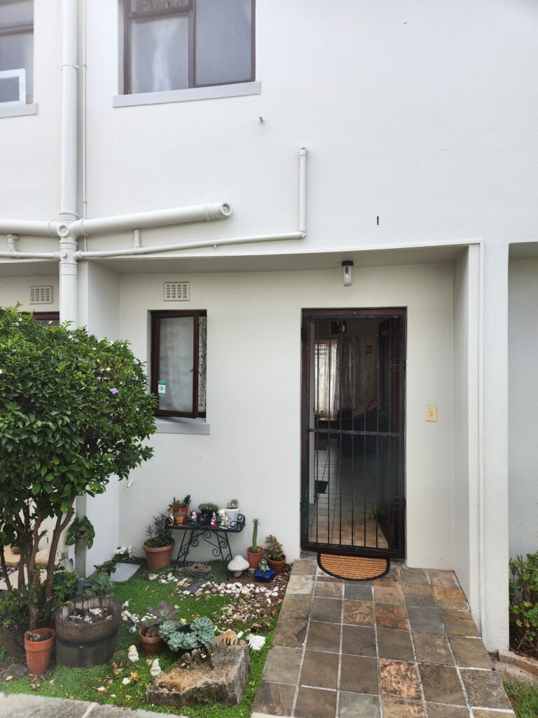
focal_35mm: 23
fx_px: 477
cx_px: 269
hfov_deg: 58.9
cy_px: 359
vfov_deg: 73.9
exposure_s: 1/548
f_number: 1.8
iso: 20
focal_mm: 5.4
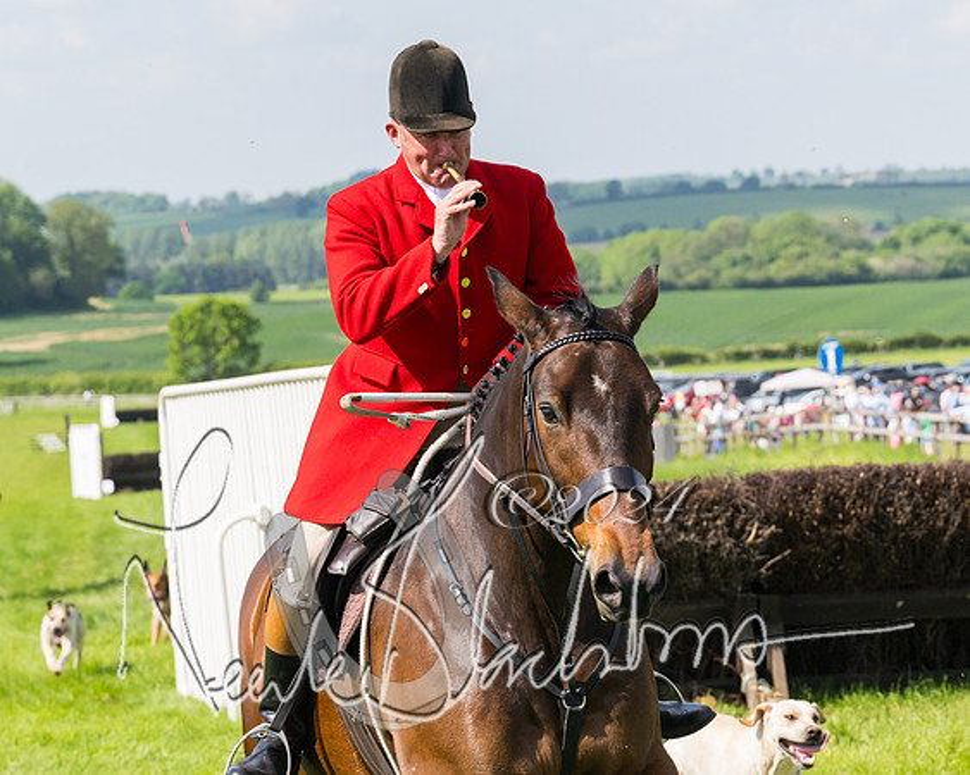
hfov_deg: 12.9
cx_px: 524
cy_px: 332
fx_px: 4304
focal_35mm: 150
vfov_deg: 10.3
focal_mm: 70
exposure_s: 1/2000
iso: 400
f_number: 5
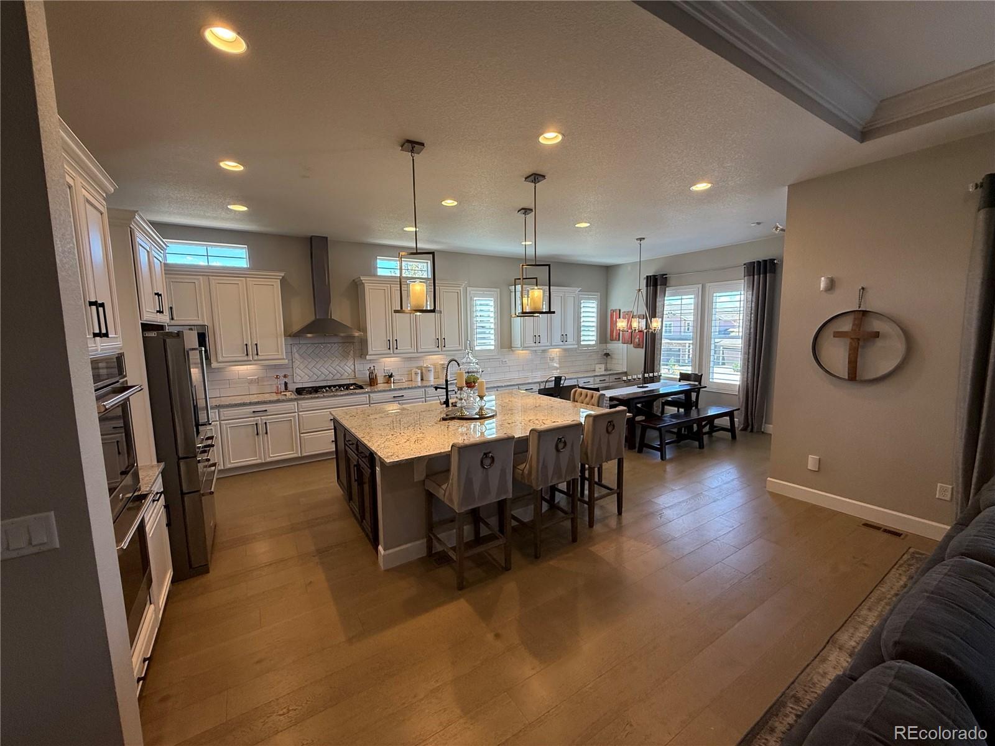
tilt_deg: -6.6
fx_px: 402
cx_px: 498
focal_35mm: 14
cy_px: 373
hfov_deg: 102.1
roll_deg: +1.4
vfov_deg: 85.7
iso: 125
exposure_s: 1/120
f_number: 2.2
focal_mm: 2.22
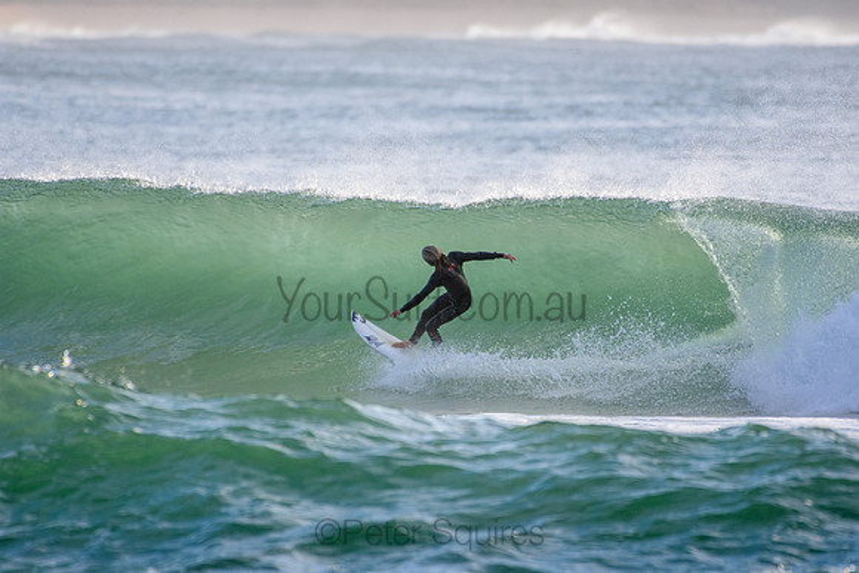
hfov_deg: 2.7
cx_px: 430
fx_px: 17899
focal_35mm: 750
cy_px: 286
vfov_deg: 1.8
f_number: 5.6
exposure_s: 1/2000
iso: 500
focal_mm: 500
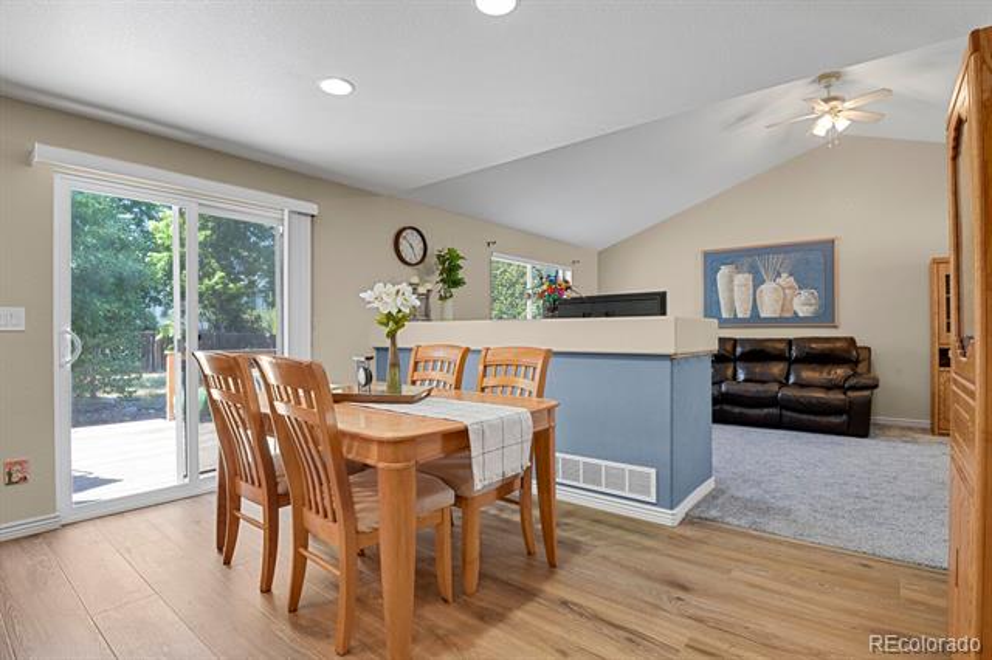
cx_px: 496
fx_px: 468
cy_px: 330
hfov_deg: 93.3
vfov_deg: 70.4
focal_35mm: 17
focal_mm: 17
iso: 250
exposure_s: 2.5
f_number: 8
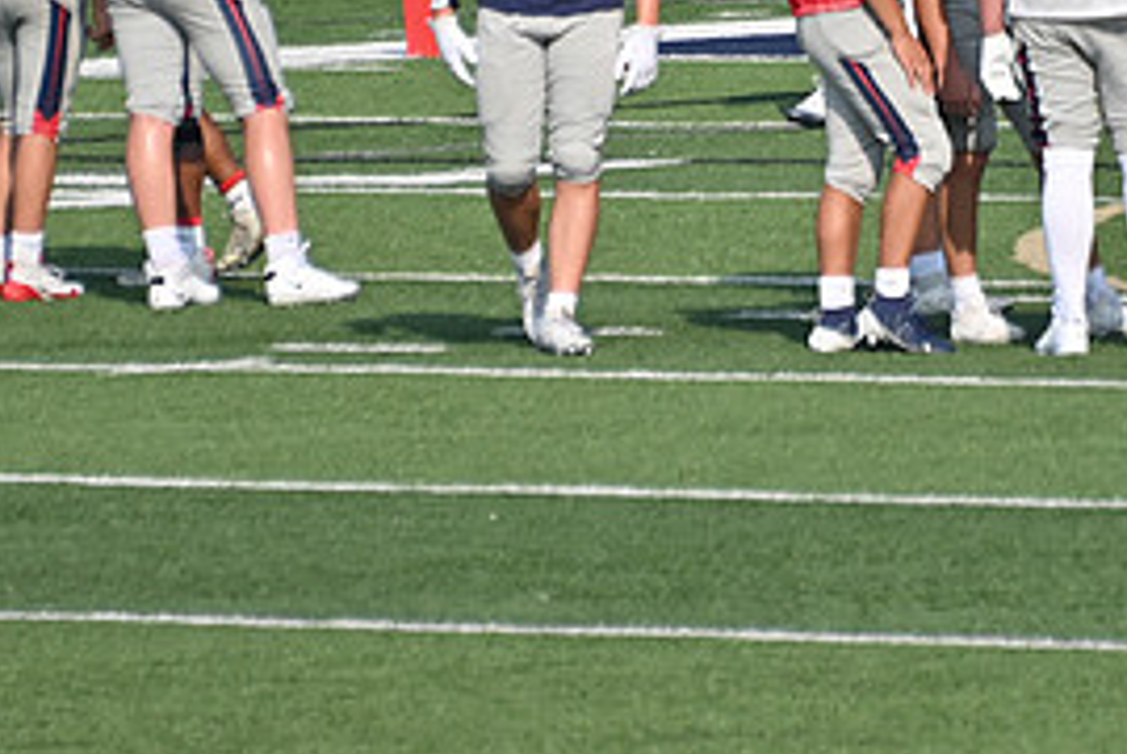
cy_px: -10
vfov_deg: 1.4
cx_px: 867
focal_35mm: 970
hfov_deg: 2.1
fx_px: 30399
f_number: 5.6
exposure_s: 1/800
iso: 100
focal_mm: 300
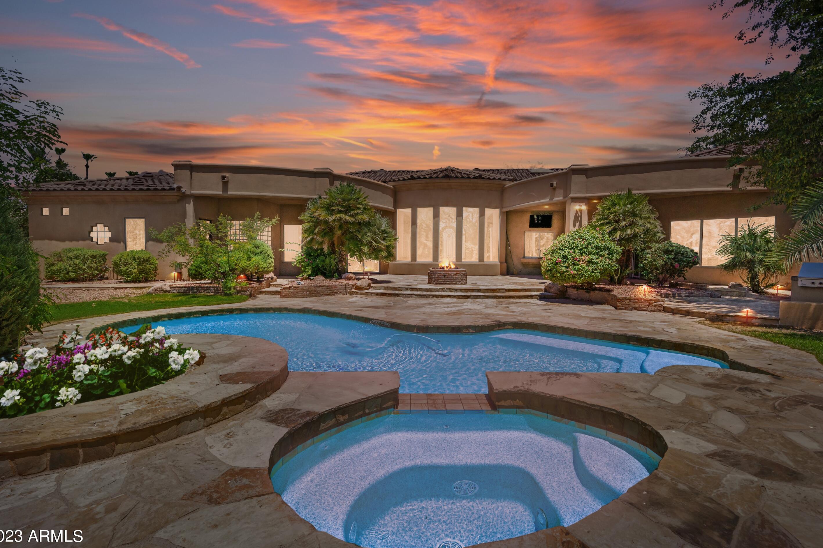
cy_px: 272
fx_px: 389
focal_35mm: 17
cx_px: 422
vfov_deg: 70.4
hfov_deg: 93.3
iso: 320
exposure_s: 1/2000
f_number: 7.1
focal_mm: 16
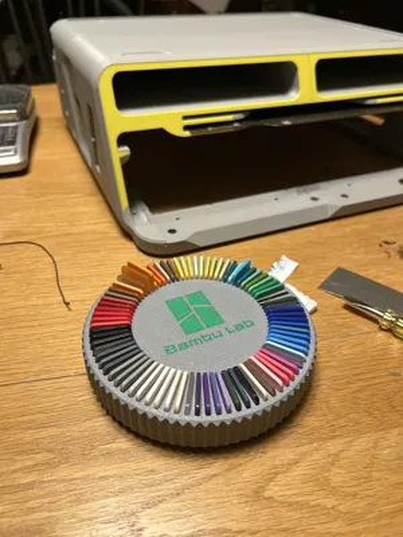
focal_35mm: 26
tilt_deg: -37.7
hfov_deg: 53.1
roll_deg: -1.2
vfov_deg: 67.3
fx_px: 404
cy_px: 268
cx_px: 202
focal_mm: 5.7
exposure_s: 1/60
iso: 80
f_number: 1.5
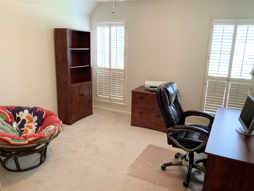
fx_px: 213
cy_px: 96
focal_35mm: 29
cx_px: 127
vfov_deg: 48.2
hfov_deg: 61.7
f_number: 1.8
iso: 80
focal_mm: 3
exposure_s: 1/60
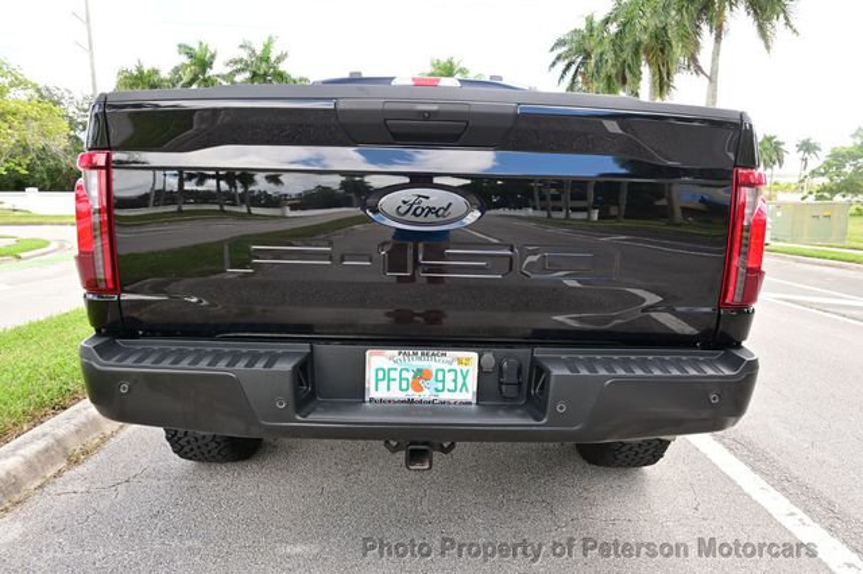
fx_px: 575
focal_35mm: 24
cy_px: 287
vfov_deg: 53.1
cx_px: 432
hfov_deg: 73.8
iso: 100
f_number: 5
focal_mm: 16
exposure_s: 1/100
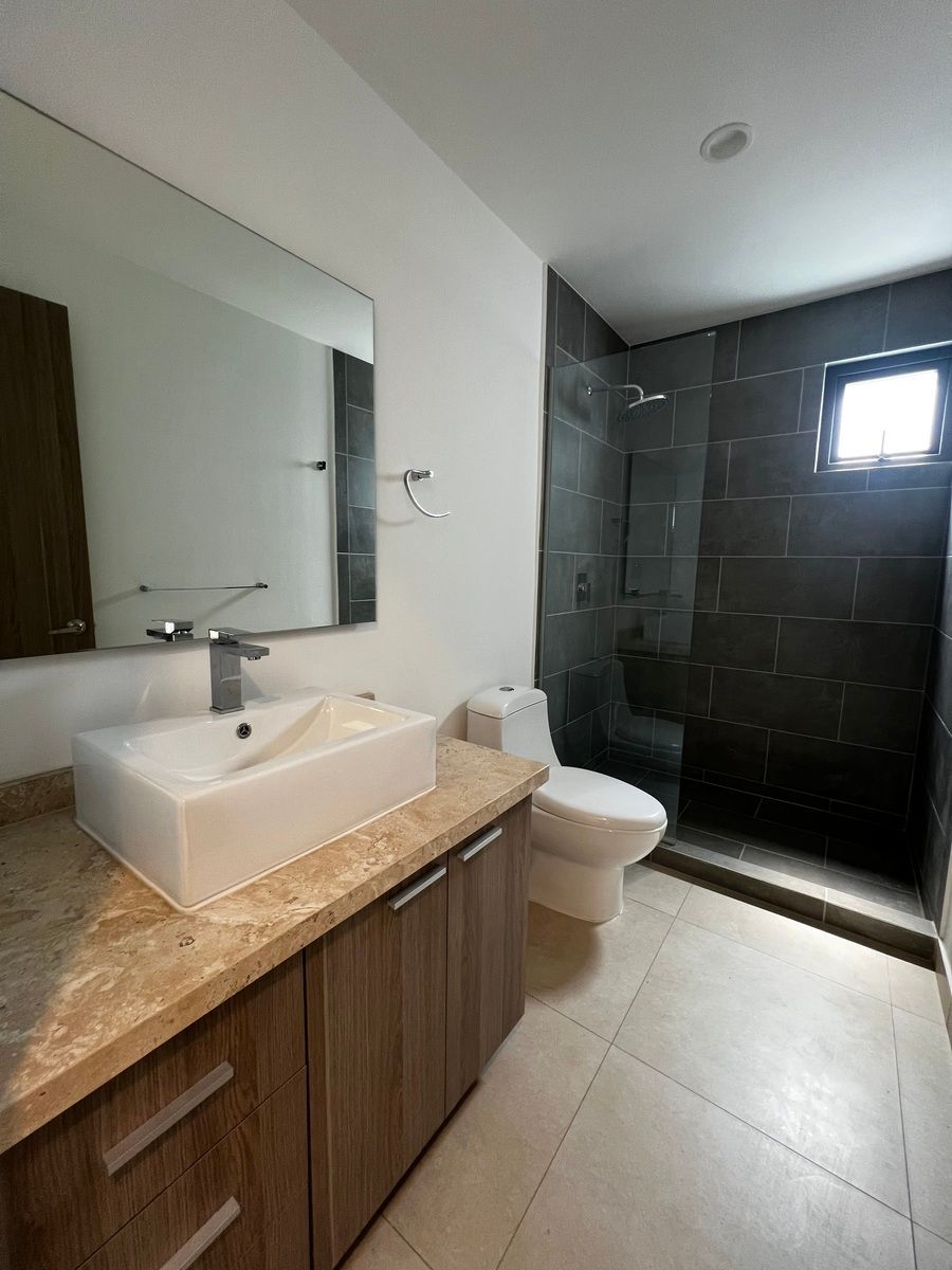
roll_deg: -0.8
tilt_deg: -6.0
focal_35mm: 13
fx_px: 477
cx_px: 476
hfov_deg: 89.9
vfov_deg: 106.2
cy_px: 635
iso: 160
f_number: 1.8
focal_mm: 1.57
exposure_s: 1/60
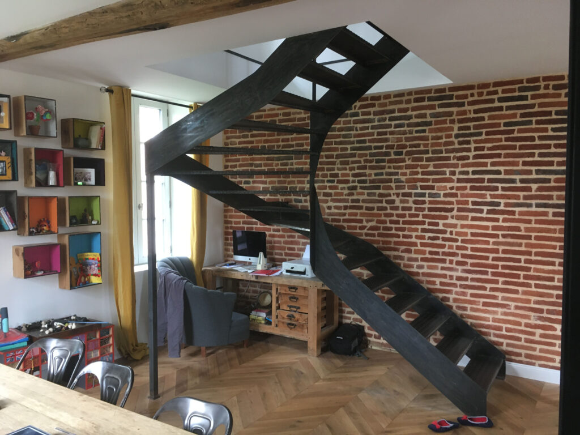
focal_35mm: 29
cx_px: 290
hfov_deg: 61.7
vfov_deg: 48.2
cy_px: 218
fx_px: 486
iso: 125
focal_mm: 4.15
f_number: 2.2
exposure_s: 1/33
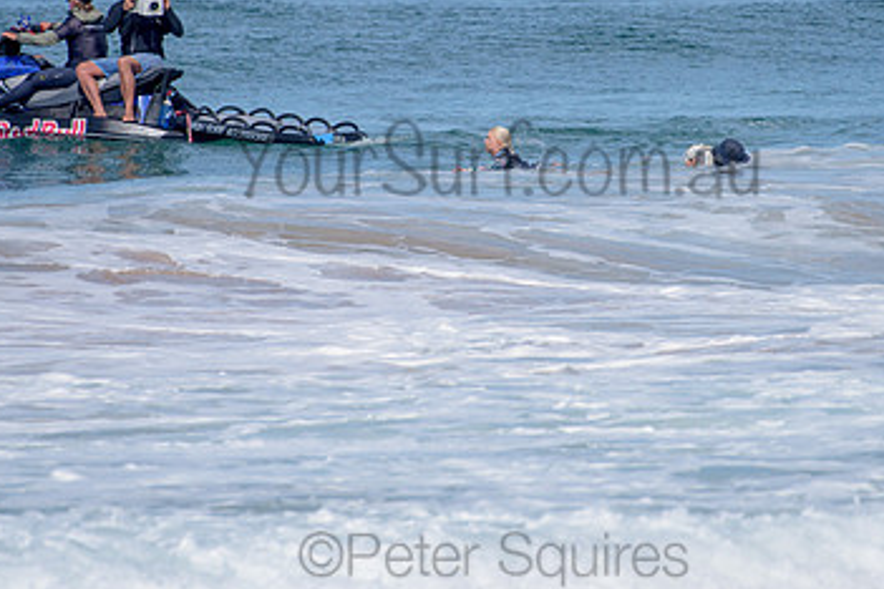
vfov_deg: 1.7
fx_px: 20281
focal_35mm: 826
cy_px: 137
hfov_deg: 2.5
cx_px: 494
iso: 250
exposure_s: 1/2500
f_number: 6.3
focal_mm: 500
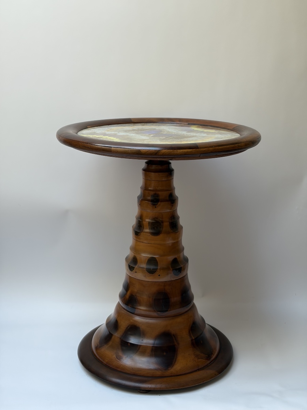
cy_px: 205
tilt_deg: -13.0
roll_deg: -0.1
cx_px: 154
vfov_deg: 36.8
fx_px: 615
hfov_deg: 28.0
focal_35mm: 52
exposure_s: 1/121
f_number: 1.6
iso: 50
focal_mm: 5.96
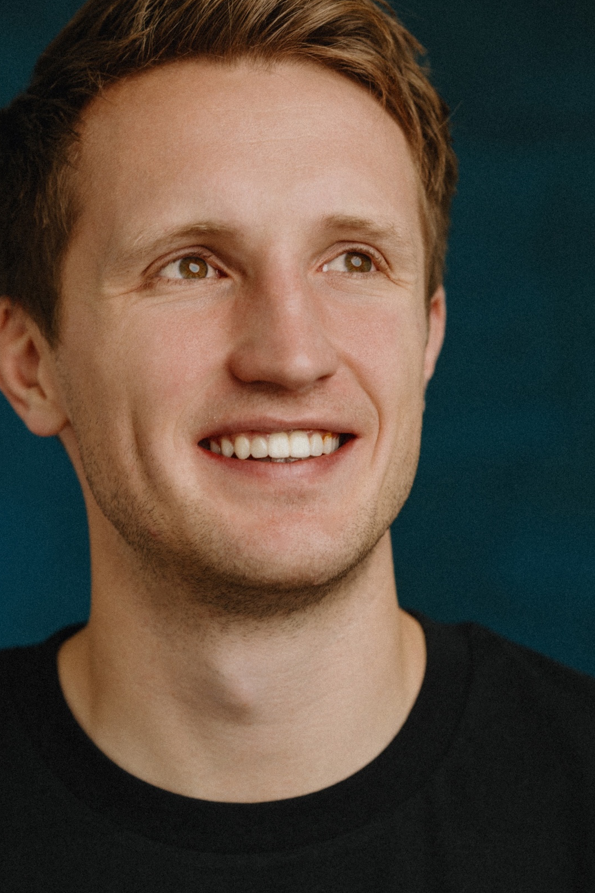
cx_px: 253
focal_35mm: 127
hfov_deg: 10.8
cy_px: 519
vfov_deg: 16.1
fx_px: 3148
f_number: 2.8
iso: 100
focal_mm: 85
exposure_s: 1/200
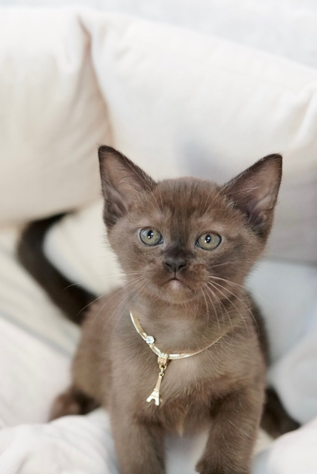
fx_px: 1649
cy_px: 307
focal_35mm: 125
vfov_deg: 16.4
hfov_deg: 11.0
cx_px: 123
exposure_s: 1/500
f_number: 3.2
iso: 8000
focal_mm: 85
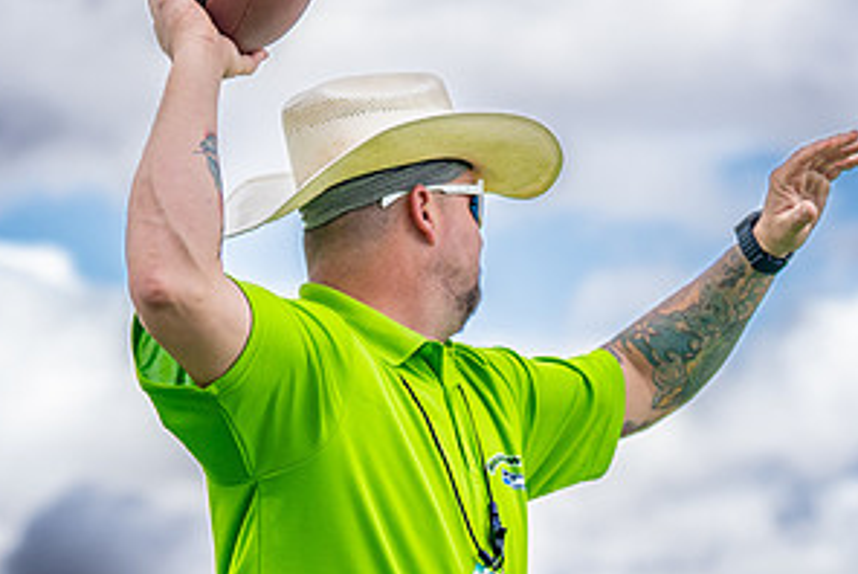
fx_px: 3459
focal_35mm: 145
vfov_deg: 9.5
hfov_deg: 14.1
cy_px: 346
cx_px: 439
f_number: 2.8
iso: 320
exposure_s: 1/2500
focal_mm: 70
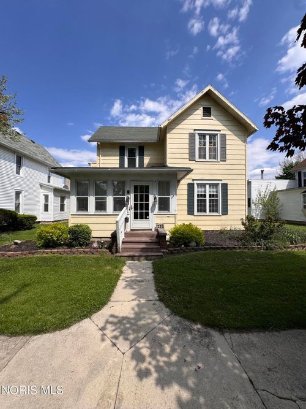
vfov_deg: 102.1
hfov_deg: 85.7
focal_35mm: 14
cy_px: 204
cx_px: 153
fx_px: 165
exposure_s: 1/2494
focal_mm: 2.22
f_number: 2.2
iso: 50
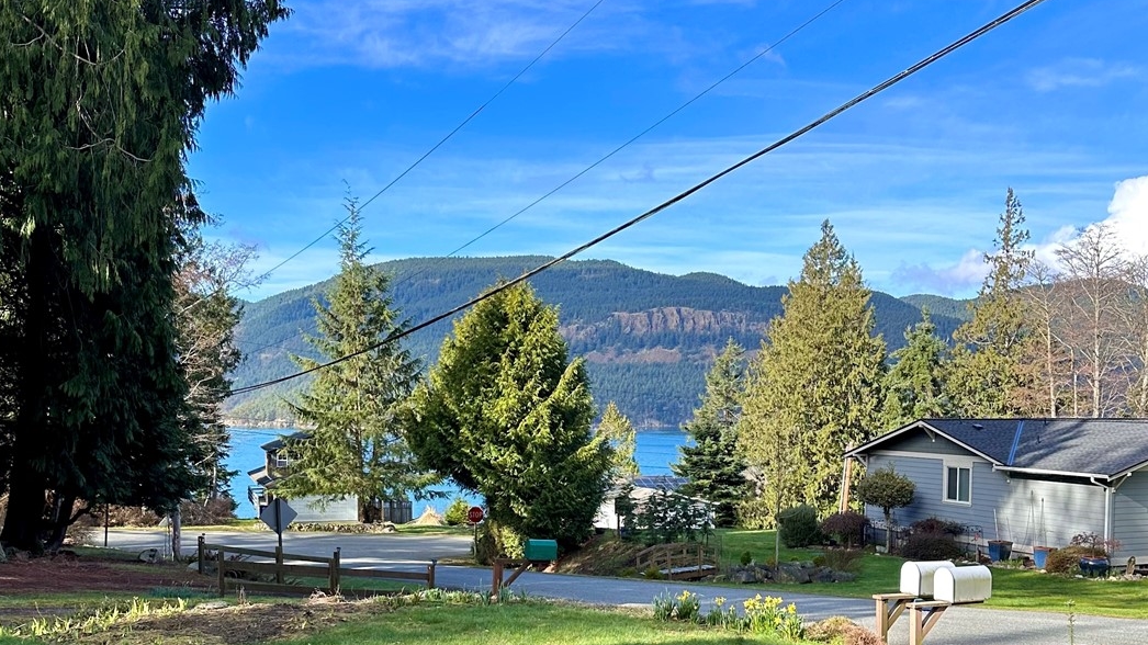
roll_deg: -0.5
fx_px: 1217
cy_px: 468
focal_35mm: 40
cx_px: 509
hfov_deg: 50.4
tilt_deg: -2.2
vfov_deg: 29.3
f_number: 1.78
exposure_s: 1/2469
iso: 80
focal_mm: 6.86
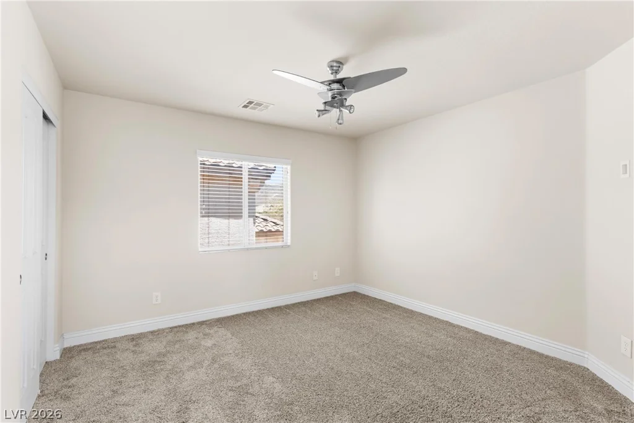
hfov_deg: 93.3
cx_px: 317
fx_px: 299
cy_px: 212
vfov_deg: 70.5
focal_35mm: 17
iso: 400
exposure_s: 1/15
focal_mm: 17
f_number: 8
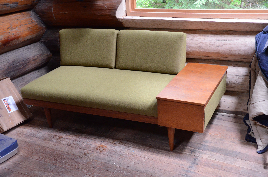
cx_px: 134
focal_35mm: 45
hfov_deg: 43.7
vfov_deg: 29.7
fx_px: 334
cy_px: 88
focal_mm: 30
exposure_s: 1/100
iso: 3200
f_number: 5
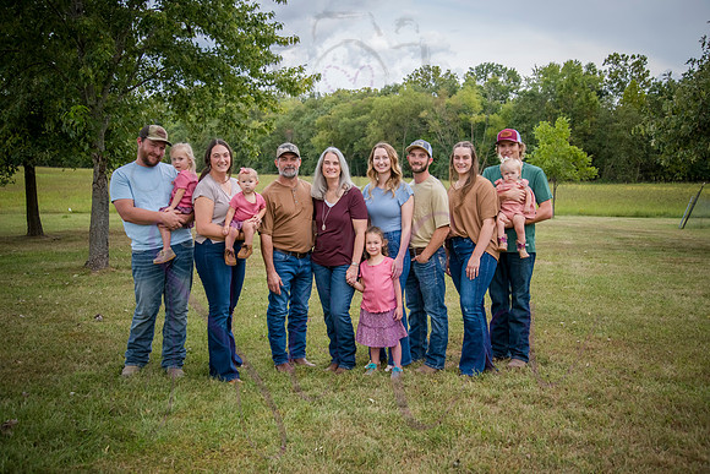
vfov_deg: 35.1
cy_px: 237
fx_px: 750
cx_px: 355
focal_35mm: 38
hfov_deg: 50.7
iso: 400
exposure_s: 1/500
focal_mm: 38
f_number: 5.6
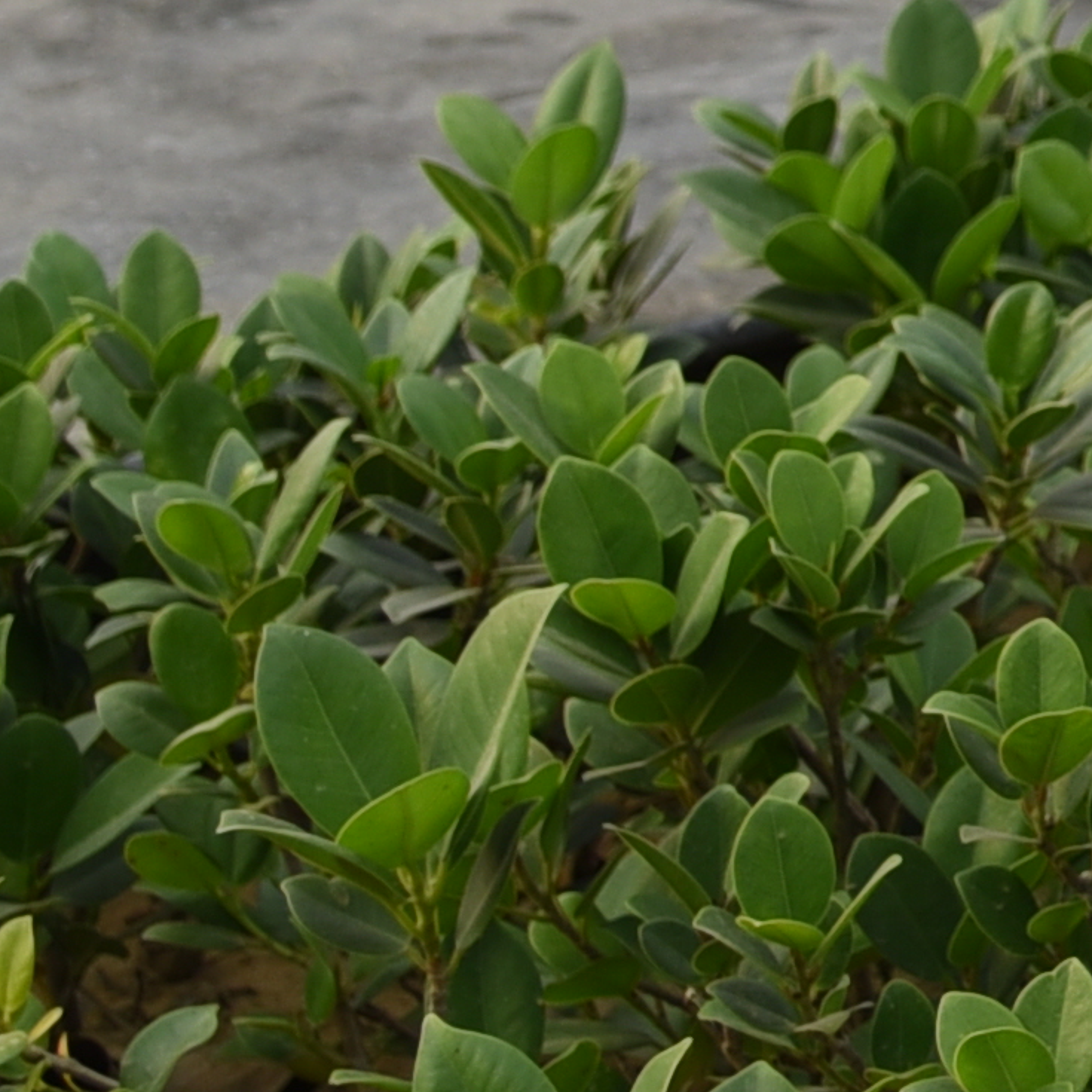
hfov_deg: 8.6
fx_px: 5960
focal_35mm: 167
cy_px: -961
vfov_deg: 9.8
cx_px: 3353
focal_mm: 24
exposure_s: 1/320
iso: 160
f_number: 4.5
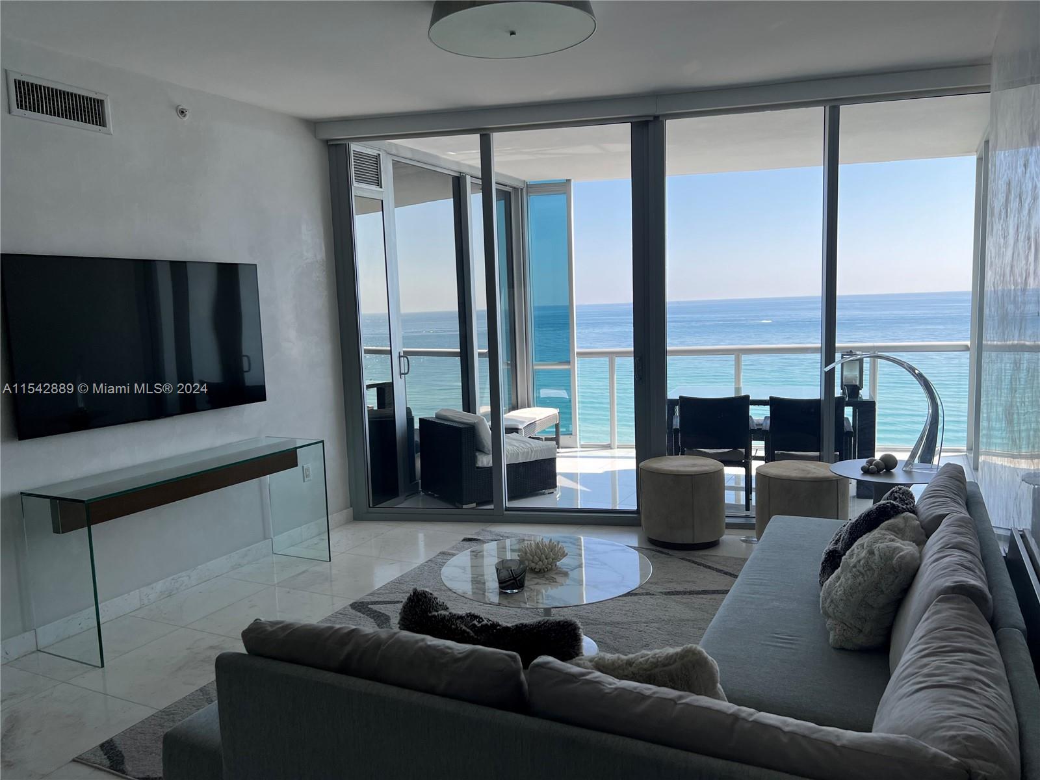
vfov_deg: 53.1
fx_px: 781
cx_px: 520
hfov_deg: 67.3
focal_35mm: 26
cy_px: 390
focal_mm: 5.7
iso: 50
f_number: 1.5
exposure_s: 1/643
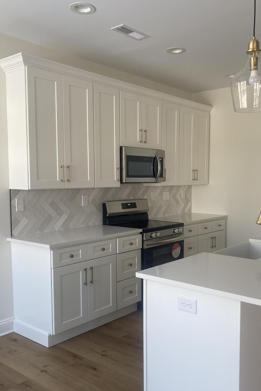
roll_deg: +0.9
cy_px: 205
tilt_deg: -5.3
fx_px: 370
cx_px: 162
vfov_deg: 55.8
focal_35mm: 34
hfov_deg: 38.6
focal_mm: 4.25
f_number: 1.8
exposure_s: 1/122
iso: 40
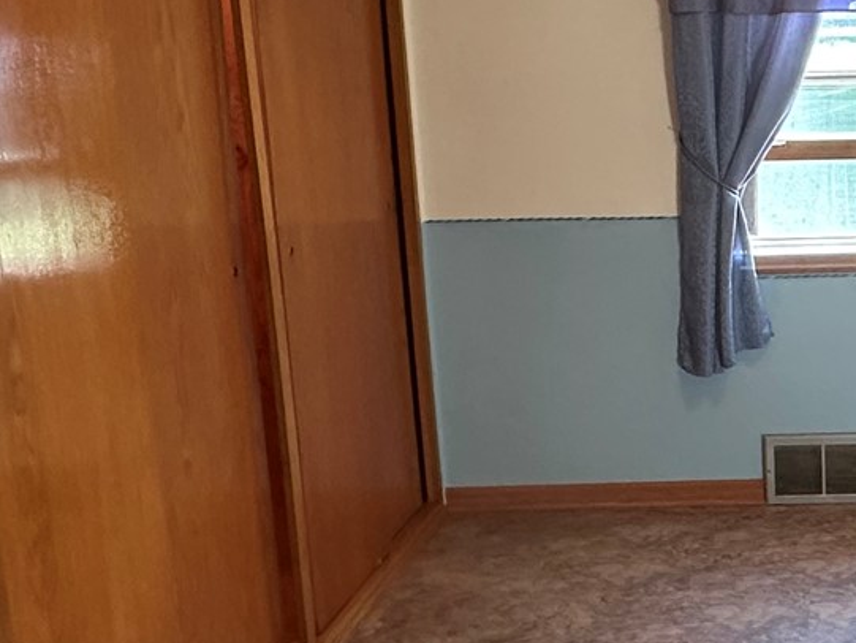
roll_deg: +1.2
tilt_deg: -9.3
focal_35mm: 53
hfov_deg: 33.2
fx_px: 1311
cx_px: 848
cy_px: 249
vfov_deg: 27.5
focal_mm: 2.22
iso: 320
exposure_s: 1/120
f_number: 2.2
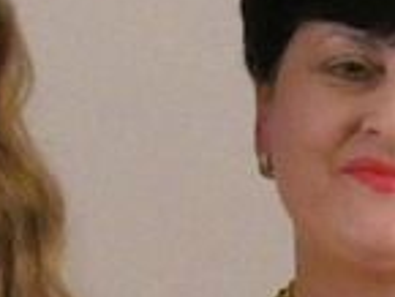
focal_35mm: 902
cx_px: -38
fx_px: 10301
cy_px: 610
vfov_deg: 1.6
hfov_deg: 2.2
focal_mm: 22.9
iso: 1250
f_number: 5.2
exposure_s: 1/80
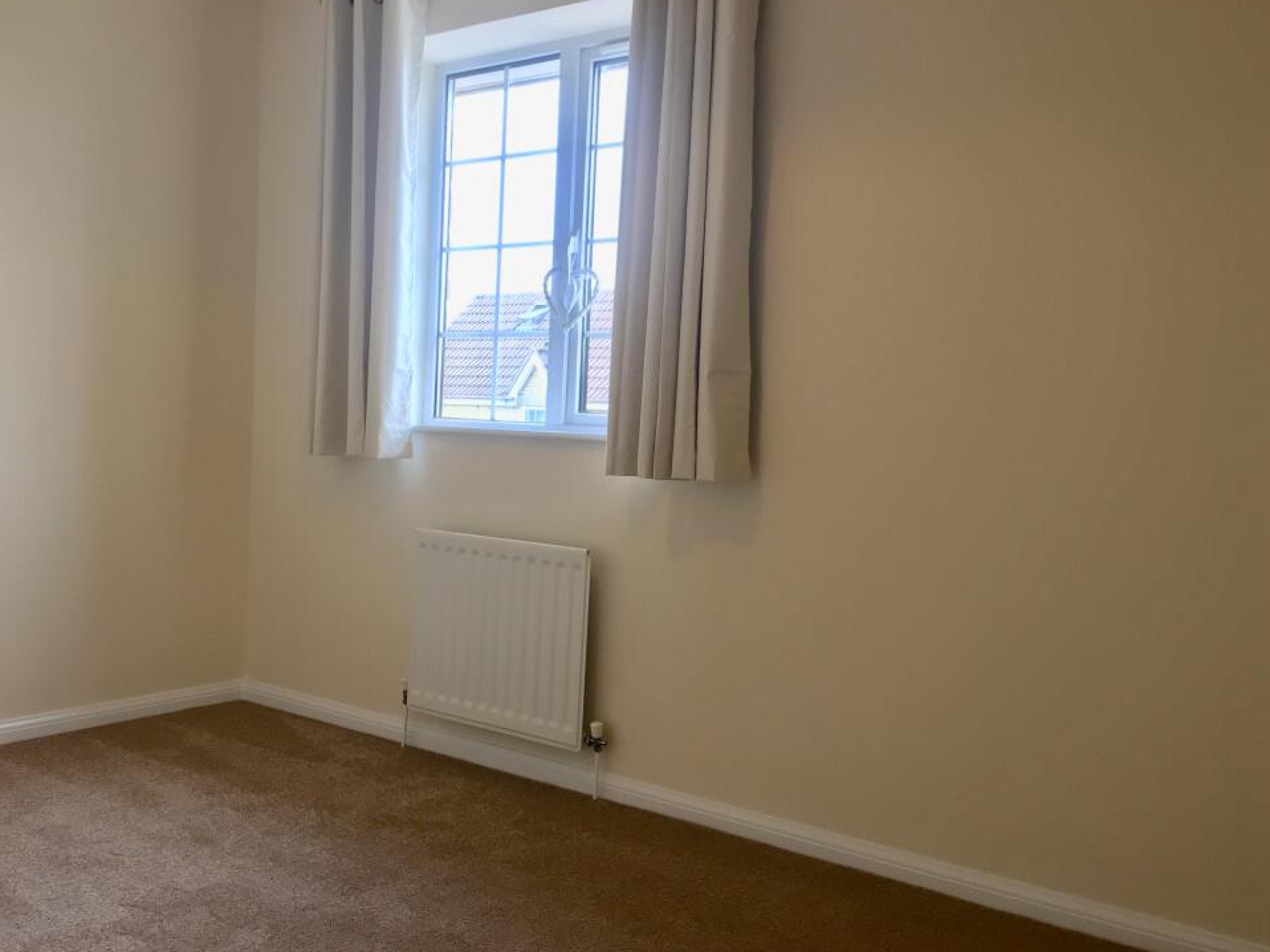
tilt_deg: -2.7
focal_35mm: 31
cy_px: 495
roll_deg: -3.4
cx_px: 642
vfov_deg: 45.4
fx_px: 1137
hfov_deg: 58.4
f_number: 2.2
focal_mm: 4.15
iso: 40
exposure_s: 1/100
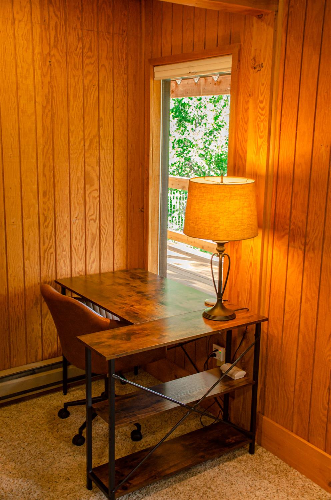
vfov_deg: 49.6
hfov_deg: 34.1
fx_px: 540
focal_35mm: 39
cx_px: 166
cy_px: 250
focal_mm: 26
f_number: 3.8
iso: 500
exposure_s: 1/60
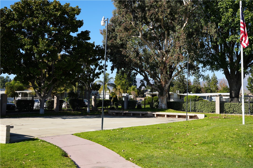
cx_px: 126
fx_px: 246
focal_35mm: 35
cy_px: 84
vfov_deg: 37.9
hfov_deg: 54.4
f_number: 9
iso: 100
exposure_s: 1/125
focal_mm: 35
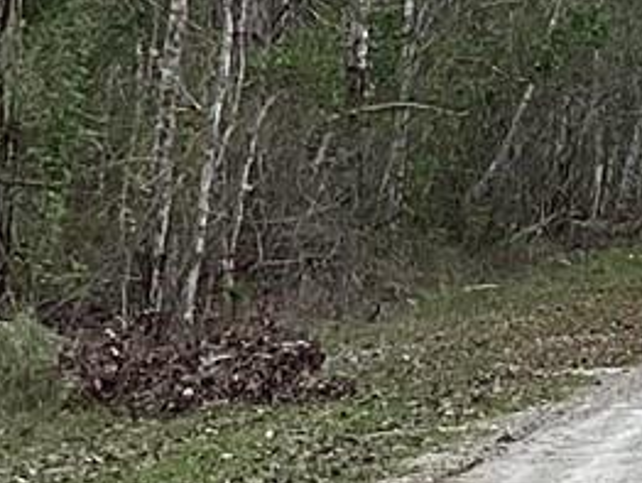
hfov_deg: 9.6
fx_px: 3508
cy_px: 203
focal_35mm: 189
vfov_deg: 7.9
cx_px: 1355
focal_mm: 3.3
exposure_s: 1/981
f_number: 2.4
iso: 25
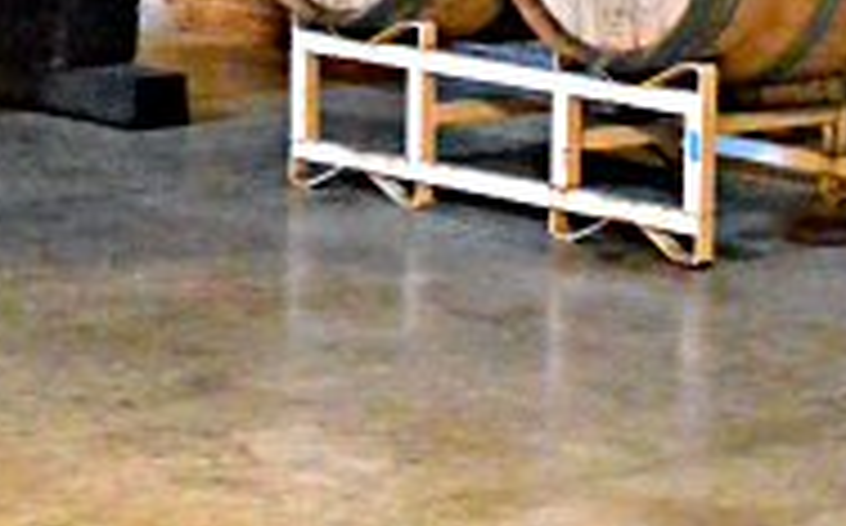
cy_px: -416
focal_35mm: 177
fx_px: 4076
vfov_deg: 7.2
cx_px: 452
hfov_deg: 11.8
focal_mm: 18.5
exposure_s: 1/60
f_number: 1.8
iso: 3200
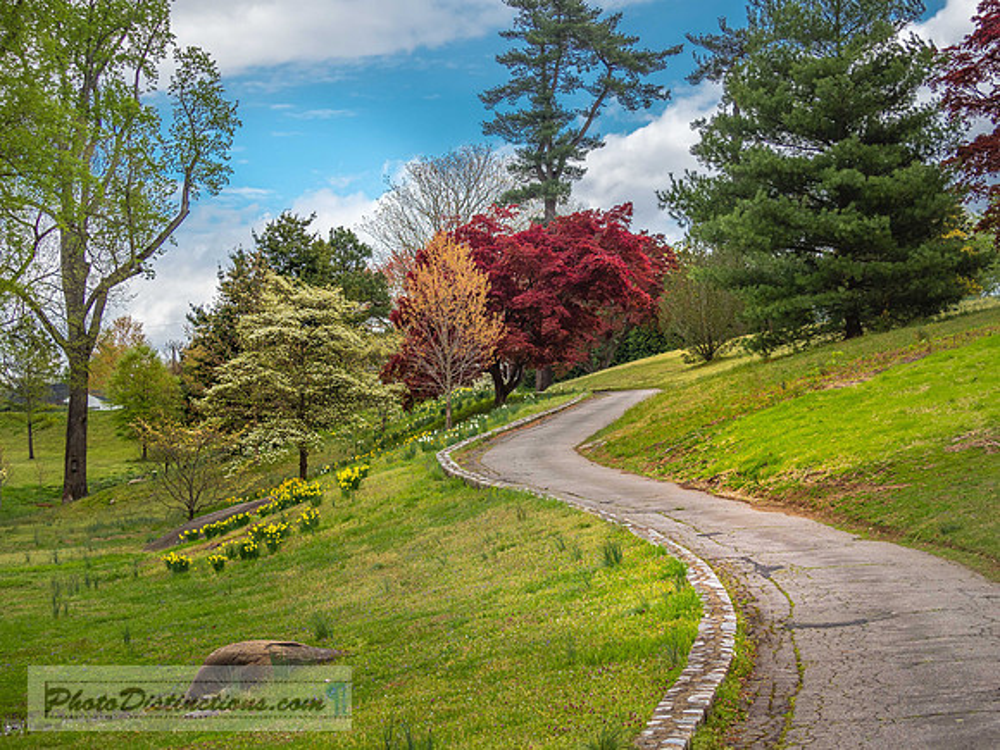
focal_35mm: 81
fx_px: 2329
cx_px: 500
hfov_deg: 24.2
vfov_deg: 18.3
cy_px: 375
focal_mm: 40
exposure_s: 1/1600
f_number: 2.8
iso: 200
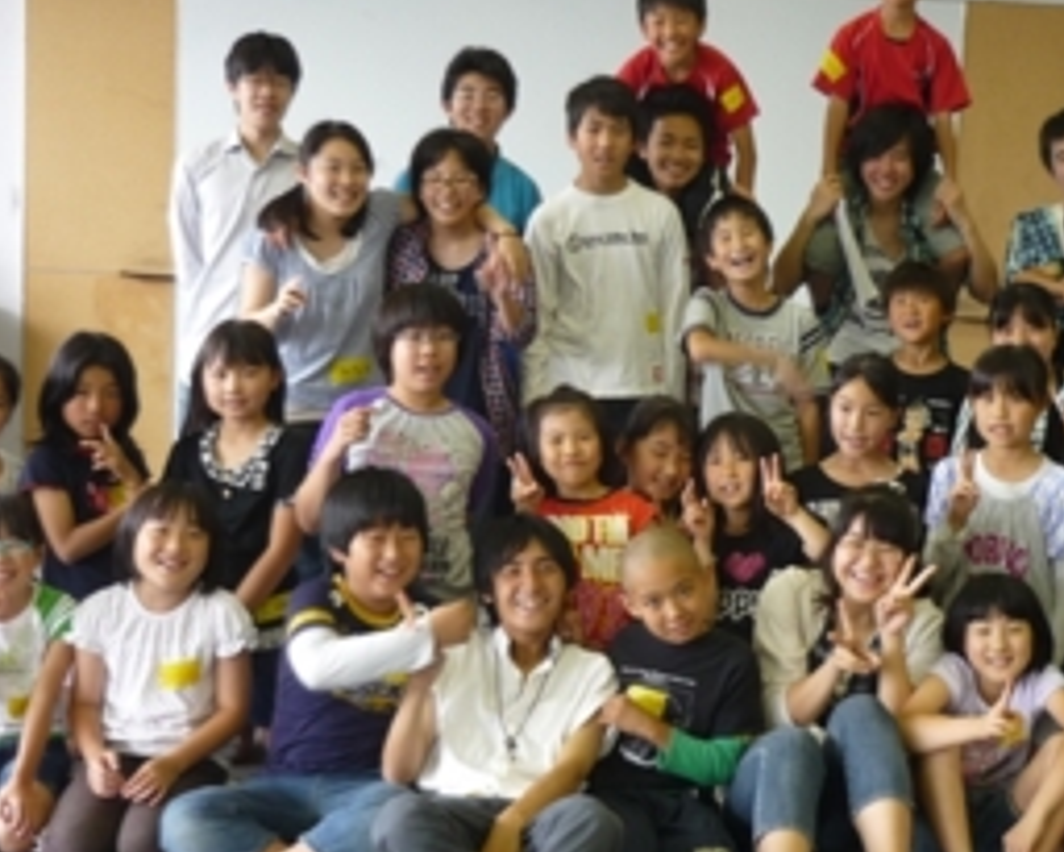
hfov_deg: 32.4
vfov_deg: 26.2
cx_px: 648
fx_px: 1827
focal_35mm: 58
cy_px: 449
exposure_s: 1/30
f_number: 2.9
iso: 125
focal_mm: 6.3
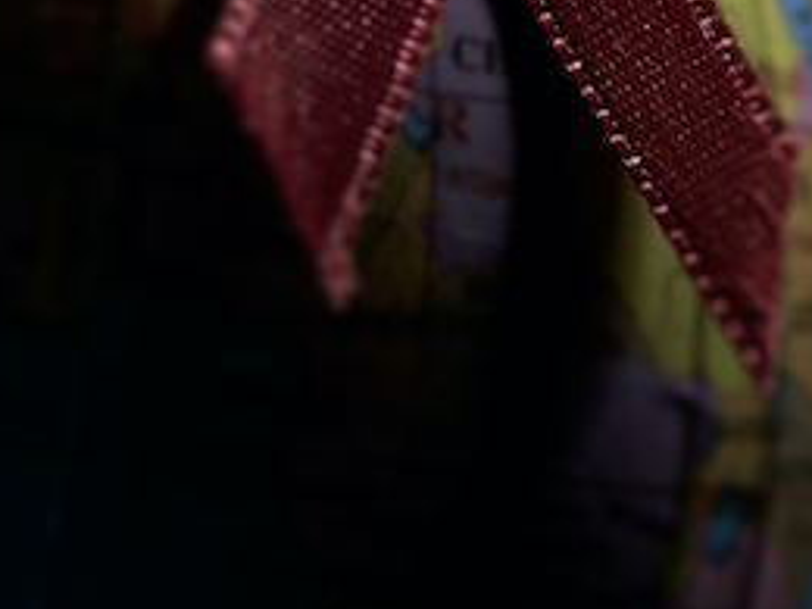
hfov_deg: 5.6
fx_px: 8210
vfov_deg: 4.2
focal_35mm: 350
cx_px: 928
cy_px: -311
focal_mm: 105
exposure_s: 1/125
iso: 64
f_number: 8
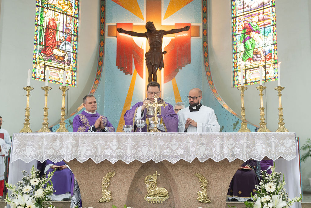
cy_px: 104
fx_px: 452
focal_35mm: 52
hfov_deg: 38.0
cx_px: 156
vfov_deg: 25.8
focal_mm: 35
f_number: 2.8
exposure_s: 1/160
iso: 640
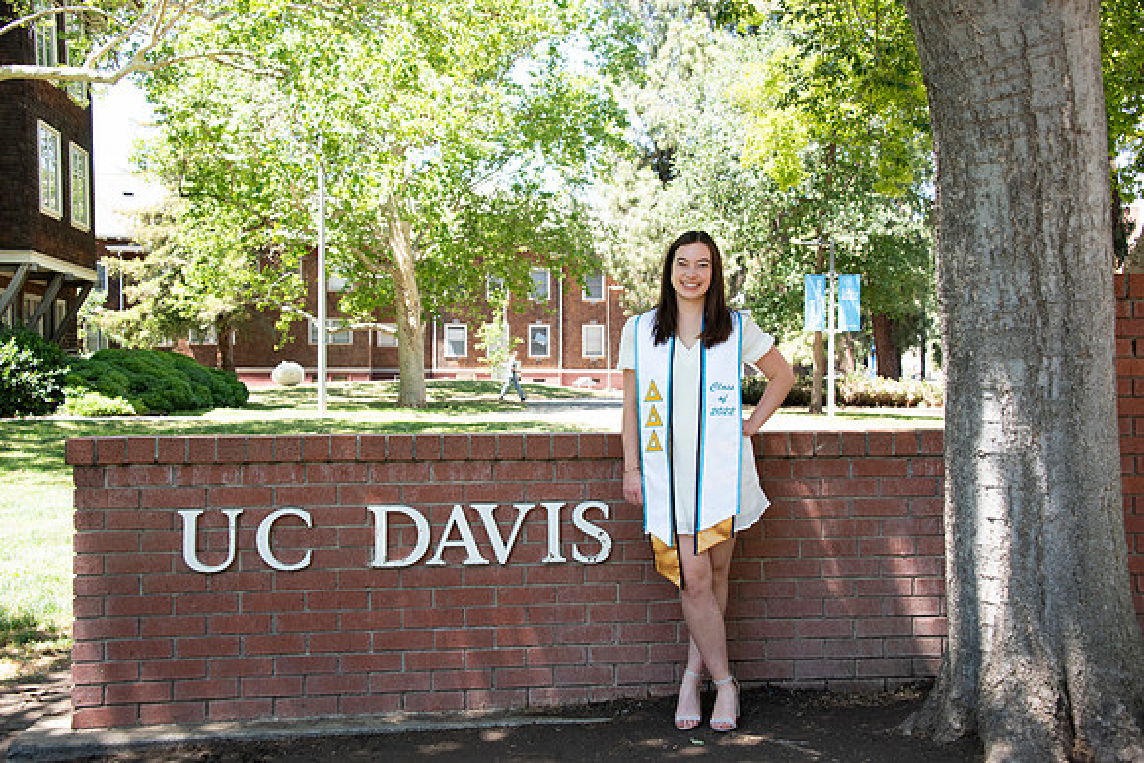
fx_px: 1335
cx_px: 572
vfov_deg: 31.9
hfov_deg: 46.4
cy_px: 382
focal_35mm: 42
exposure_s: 1/400
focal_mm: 42
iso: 640
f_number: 5.6
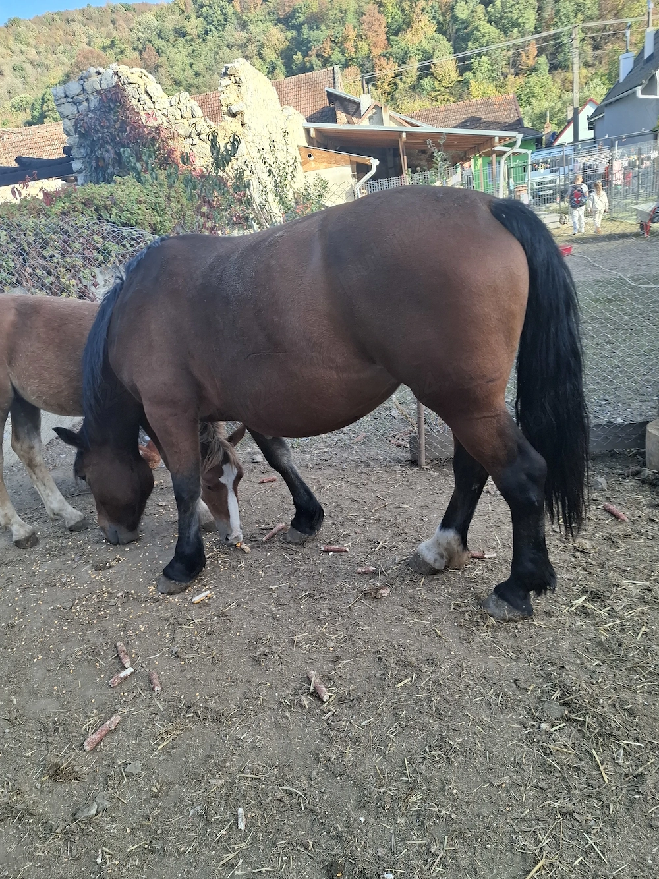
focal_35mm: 23
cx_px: 330
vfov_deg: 73.9
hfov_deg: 58.9
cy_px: 440
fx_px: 584
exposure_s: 1/272
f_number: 1.8
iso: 50
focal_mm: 5.54
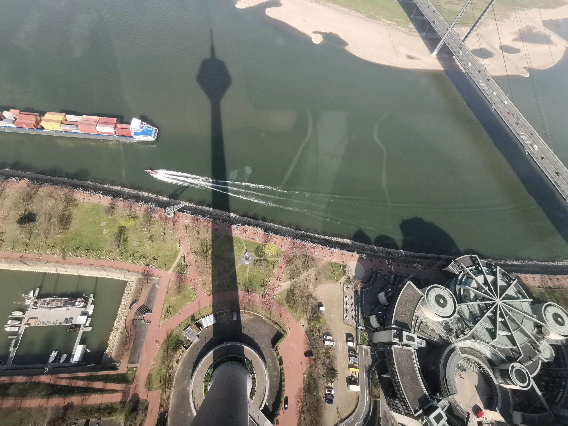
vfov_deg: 78.1
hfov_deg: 94.5
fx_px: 263
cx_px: 284
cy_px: 213
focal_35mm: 16
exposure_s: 1/186
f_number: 2.2
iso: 50
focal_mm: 2.35
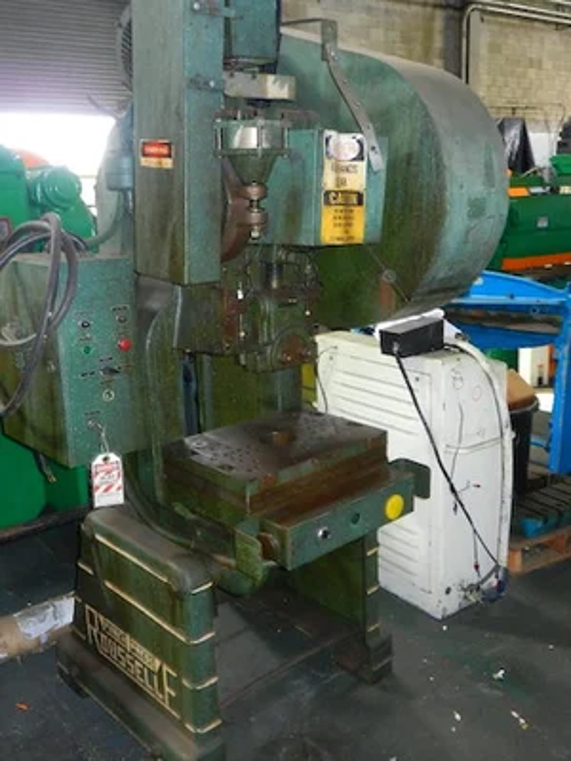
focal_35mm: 33
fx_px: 726
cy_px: 380
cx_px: 286
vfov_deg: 55.4
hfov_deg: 42.9
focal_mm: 5.9
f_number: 3.8
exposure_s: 1/30
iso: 400
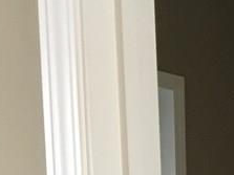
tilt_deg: -8.3
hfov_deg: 13.0
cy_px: 385
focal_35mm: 133
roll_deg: -0.8
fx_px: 899
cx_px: 455
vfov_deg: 10.1
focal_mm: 4.15
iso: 125
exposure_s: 1/30
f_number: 2.2
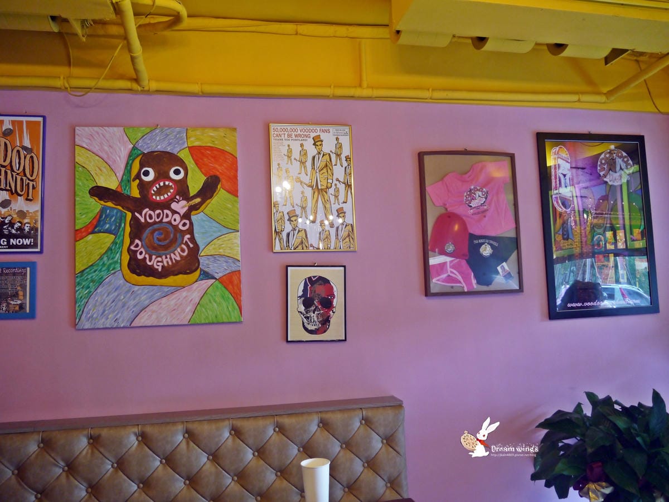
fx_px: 541
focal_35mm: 28
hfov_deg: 63.4
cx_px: 334
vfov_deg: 49.7
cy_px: 251
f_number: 3.5
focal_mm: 14
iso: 640
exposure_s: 1/60
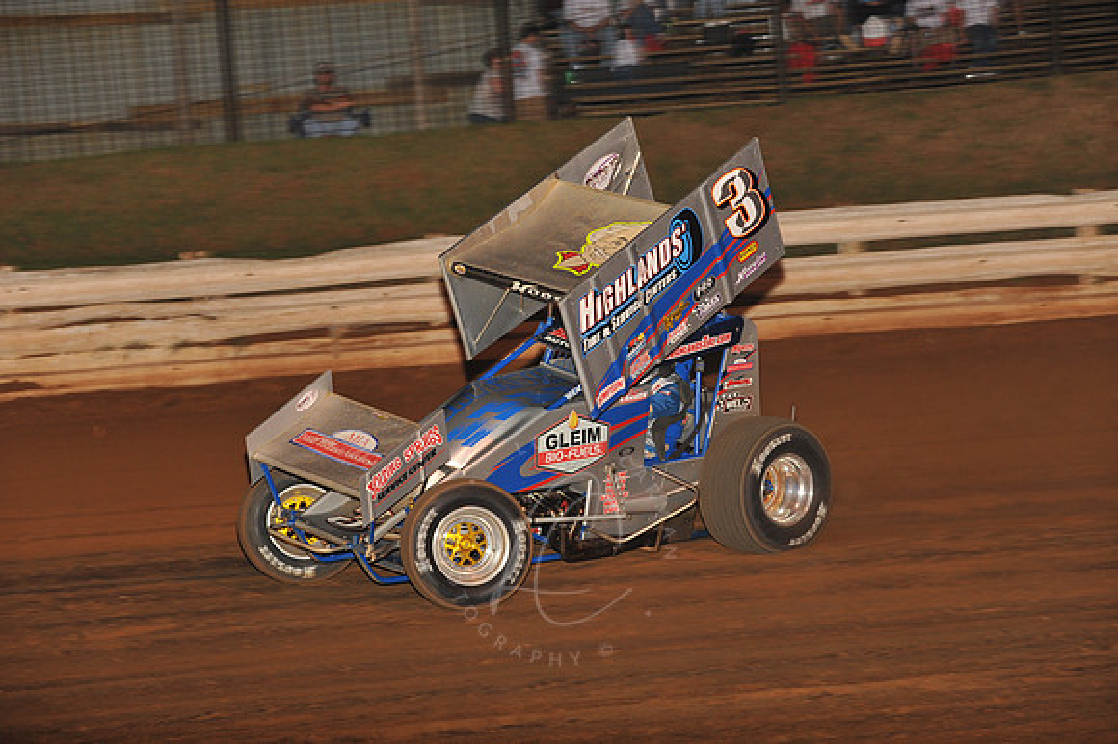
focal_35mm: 120
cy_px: 372
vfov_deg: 11.4
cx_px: 559
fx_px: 3724
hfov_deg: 17.1
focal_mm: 120
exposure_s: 1/320
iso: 1000
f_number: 6.3
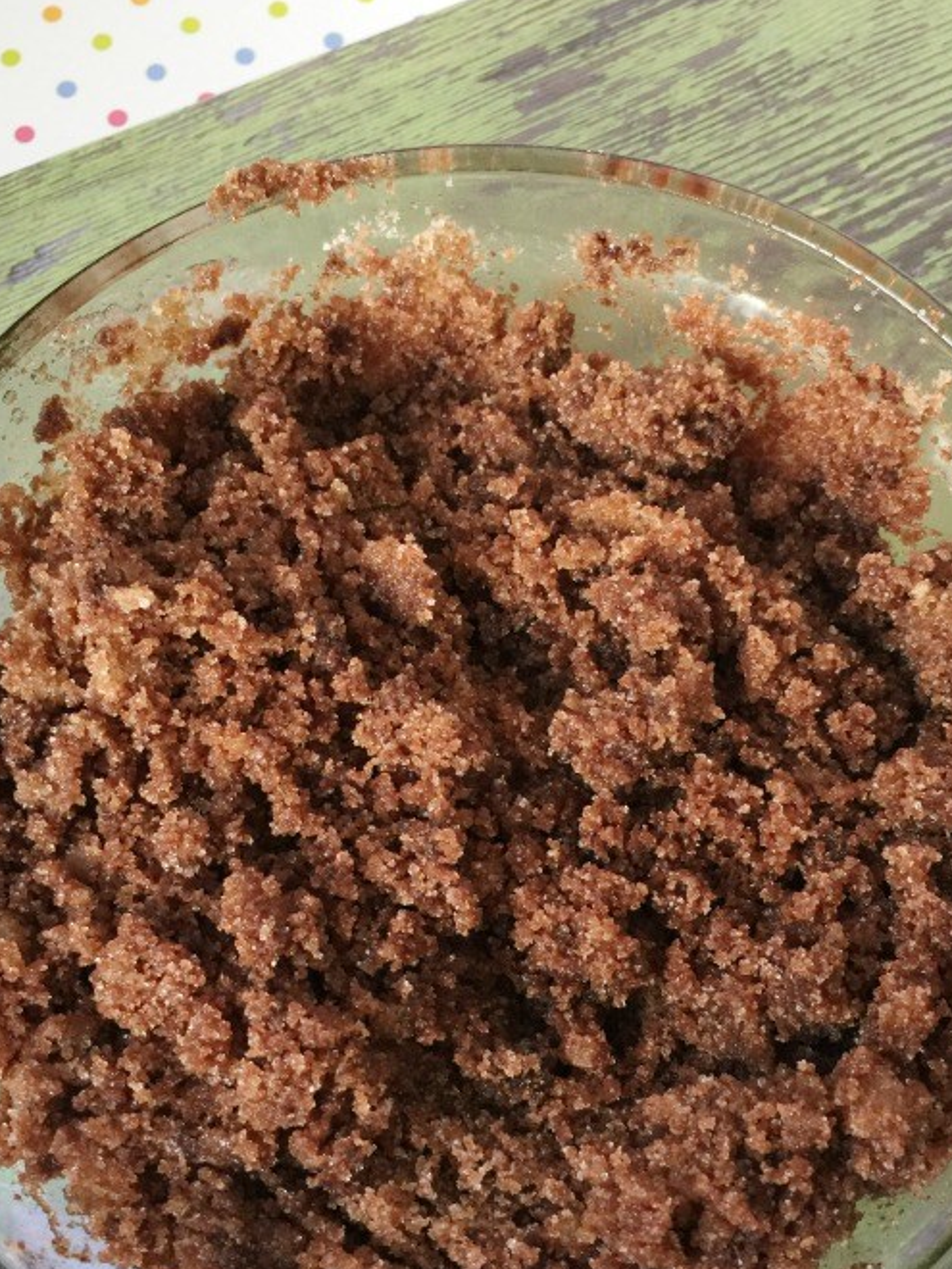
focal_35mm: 41
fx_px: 1503
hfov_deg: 35.1
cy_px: 707
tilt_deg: -74.4
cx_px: 512
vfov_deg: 45.7
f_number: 2.2
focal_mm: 4.15
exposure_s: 1/30
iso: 50
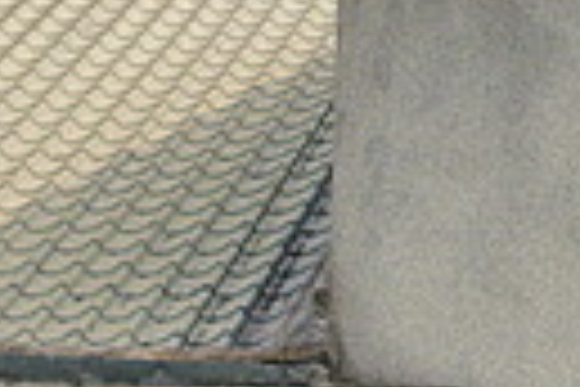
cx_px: 913
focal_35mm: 212
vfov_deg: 6.3
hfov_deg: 9.4
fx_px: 3415
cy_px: 770
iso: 50
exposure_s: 1/500
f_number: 2.2
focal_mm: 35
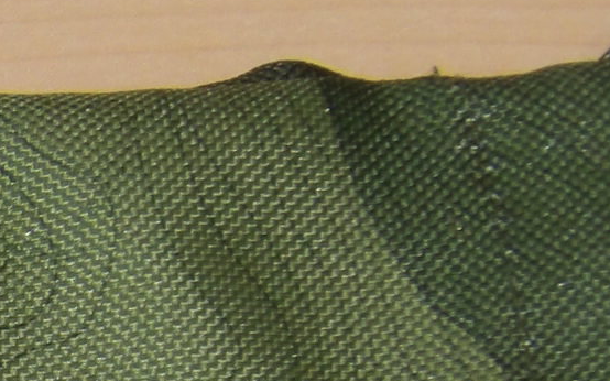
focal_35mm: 357
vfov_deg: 3.6
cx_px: -797
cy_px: 948
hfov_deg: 5.7
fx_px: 5934
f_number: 4.1
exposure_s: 1/100
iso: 200
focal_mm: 13
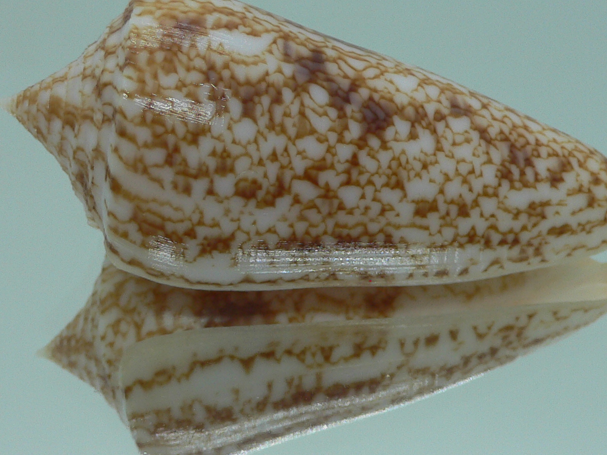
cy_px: 205
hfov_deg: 32.7
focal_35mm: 59
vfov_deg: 24.8
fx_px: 1035
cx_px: 313
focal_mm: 4.6
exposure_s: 1/60
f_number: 2.8
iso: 80
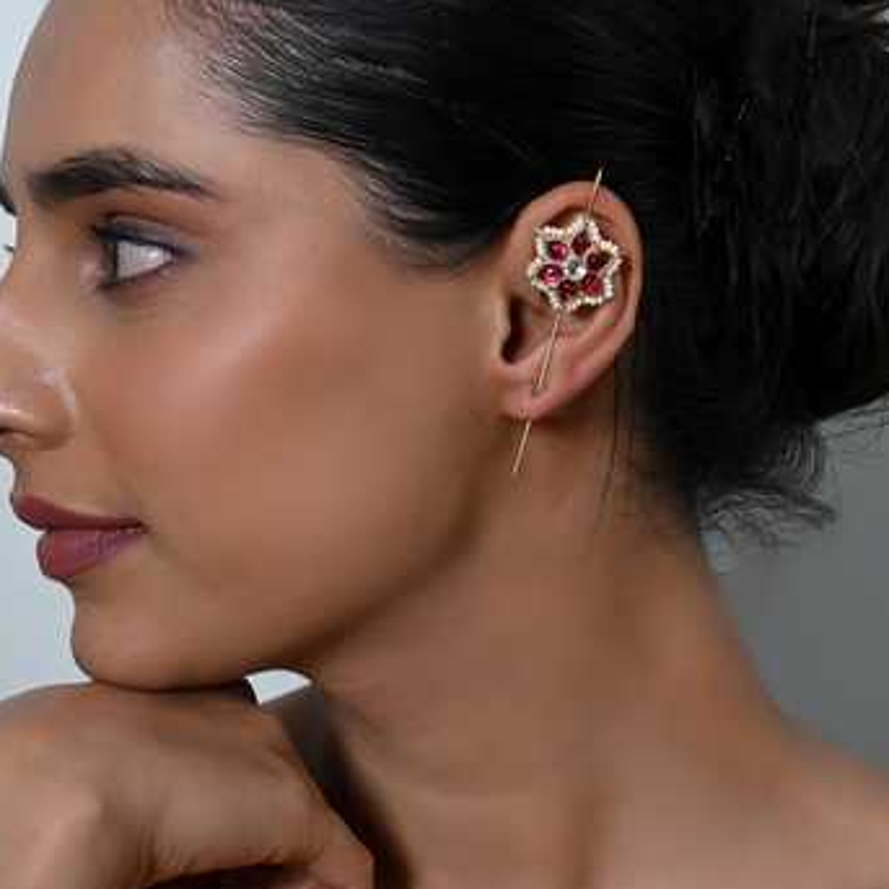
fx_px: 1889
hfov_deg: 26.5
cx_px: 446
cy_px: 426
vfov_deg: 26.5
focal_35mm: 65
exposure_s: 1/125
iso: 320
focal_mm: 50
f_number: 13
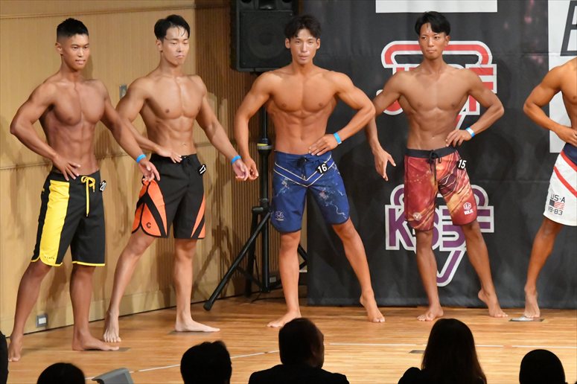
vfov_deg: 5.1
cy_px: 192
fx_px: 4325
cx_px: 288
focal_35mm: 270
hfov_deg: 7.6
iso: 16000
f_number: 5.6
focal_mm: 180
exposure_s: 1/400
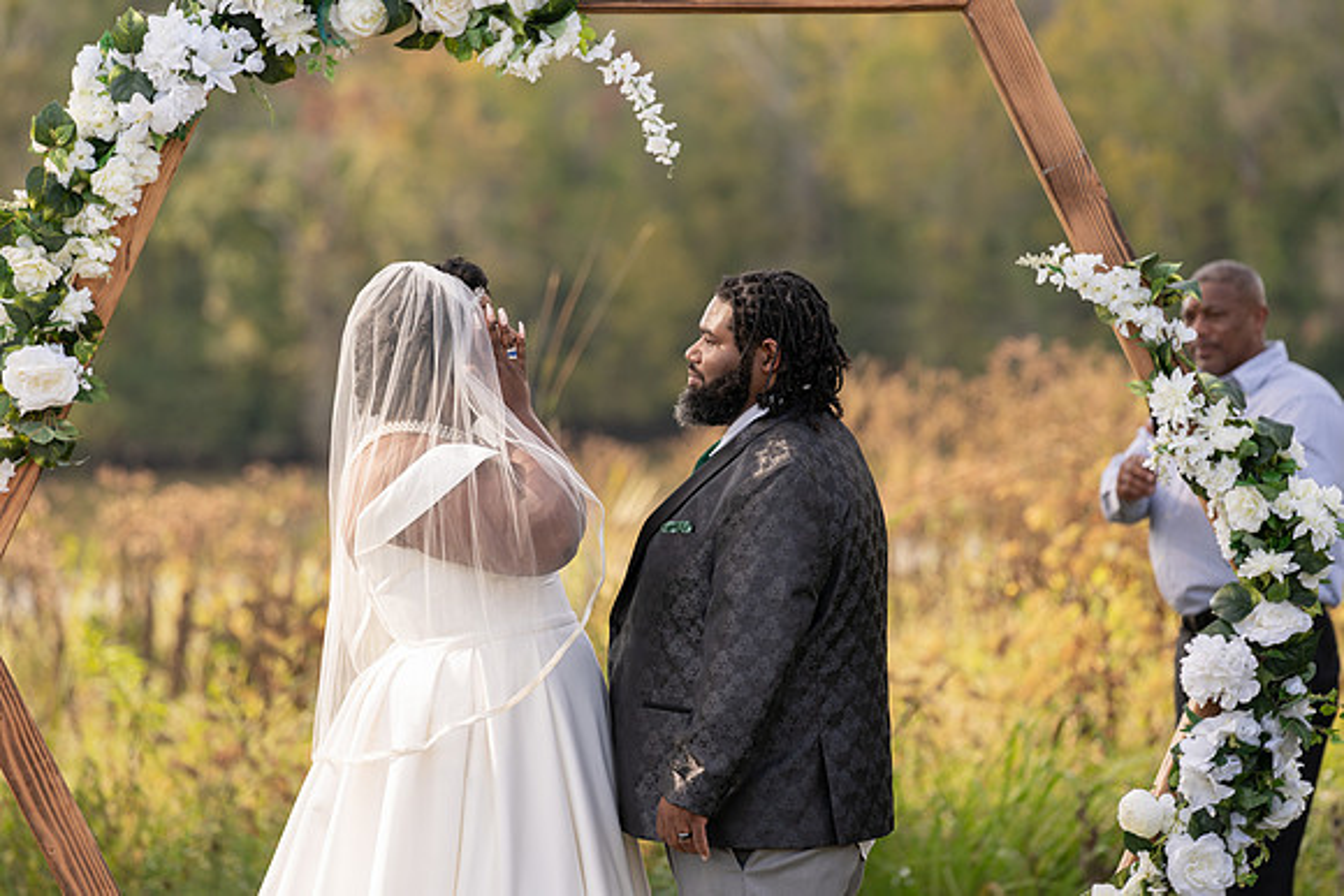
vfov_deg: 7.0
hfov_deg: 10.5
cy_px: 448
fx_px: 7280
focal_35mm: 195
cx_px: 664
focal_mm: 191
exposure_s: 1/160
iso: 100
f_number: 4
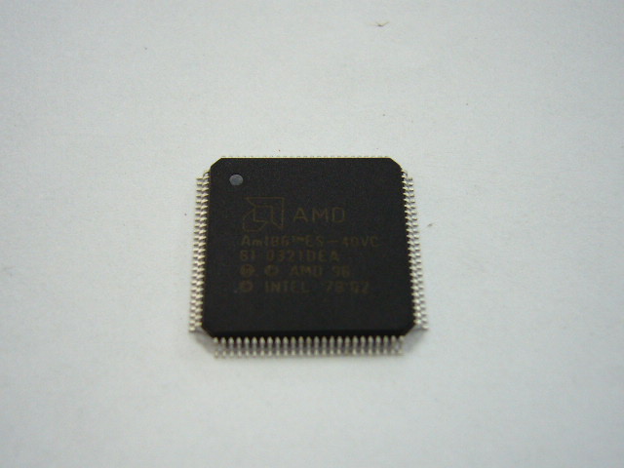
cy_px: 234
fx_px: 775
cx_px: 312
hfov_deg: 43.9
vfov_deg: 33.6
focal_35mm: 43
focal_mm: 5.8
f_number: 2.8
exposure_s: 1/15
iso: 100
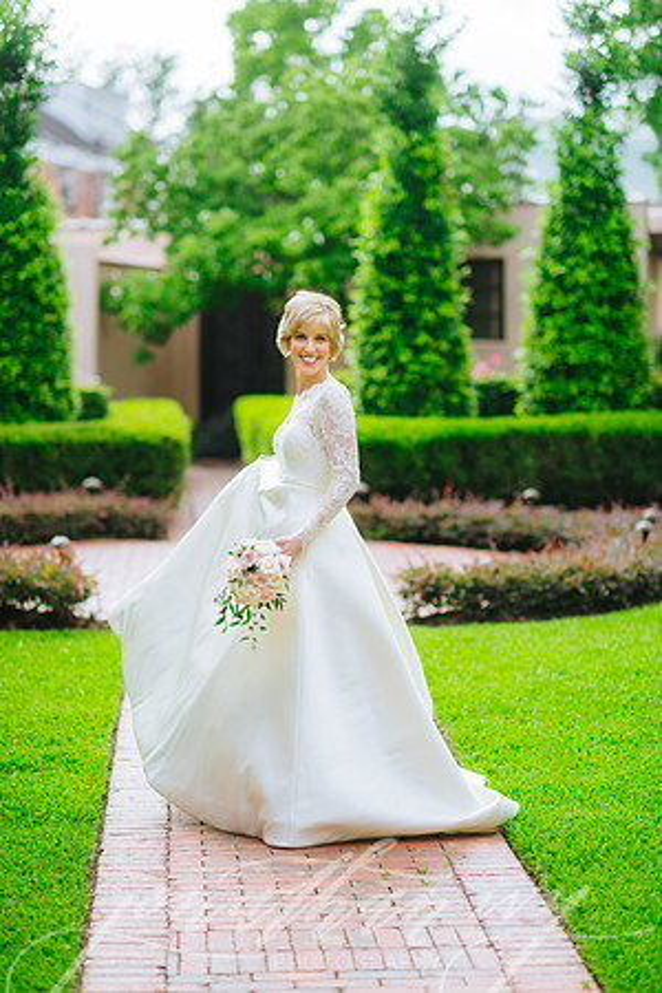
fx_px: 2344
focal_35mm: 85
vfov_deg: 23.9
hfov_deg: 16.1
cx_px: 331
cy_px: 496
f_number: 2
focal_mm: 85
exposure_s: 1/1000
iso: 100
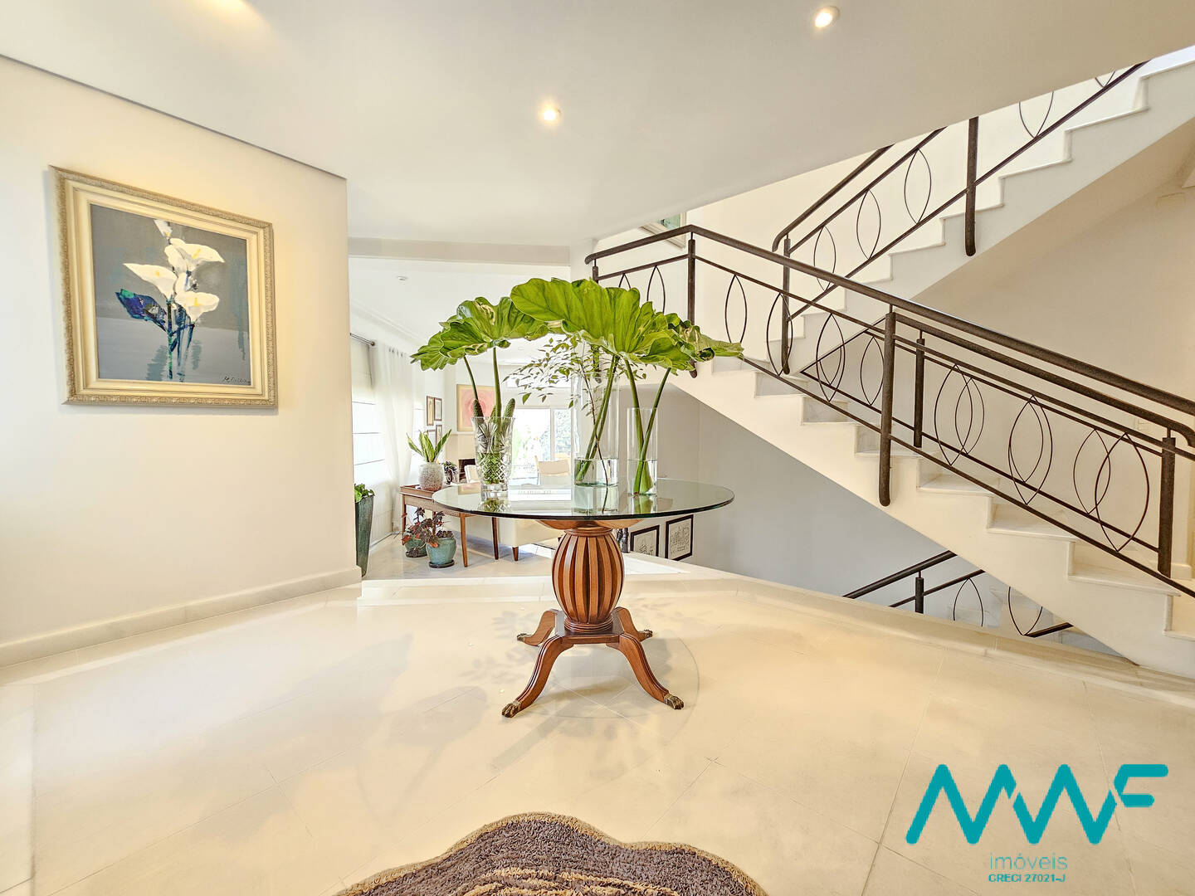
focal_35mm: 13
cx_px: 598
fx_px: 449
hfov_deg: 106.2
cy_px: 448
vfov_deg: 89.9
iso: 320
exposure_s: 1/60
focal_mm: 2.2
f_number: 2.2
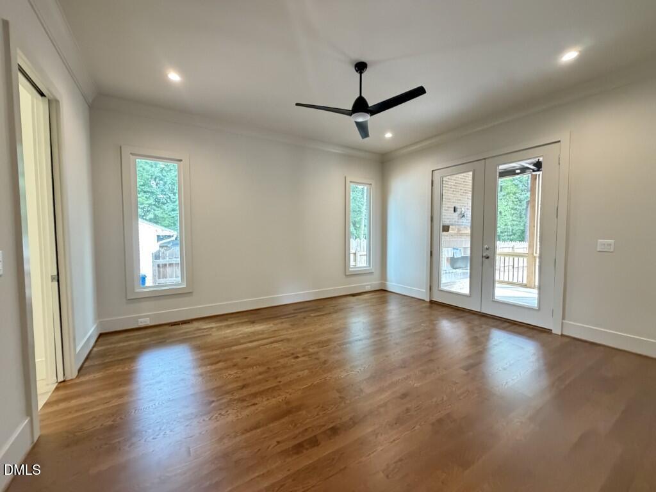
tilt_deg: -1.7
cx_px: 328
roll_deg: -0.2
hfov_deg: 102.1
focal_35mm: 14
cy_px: 246
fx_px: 265
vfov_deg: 85.7
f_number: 2.2
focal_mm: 2.22
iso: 640
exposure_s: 1/60
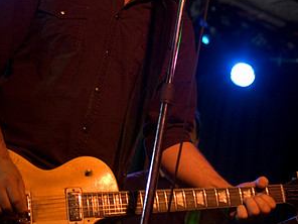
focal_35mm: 105
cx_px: 148
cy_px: 27
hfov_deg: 18.7
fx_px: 904
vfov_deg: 14.0
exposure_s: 1/30
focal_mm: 48
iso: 800
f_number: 2.8
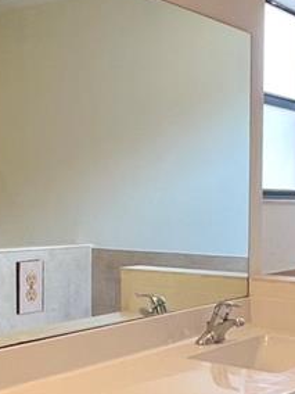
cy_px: 370
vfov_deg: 32.8
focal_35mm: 55
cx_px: 115
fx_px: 625
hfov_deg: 26.5
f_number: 1.8
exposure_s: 1/120
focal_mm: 1.57
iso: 125
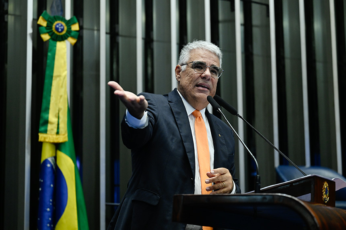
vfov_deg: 15.3
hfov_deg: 22.9
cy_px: 115
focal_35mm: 89
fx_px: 854
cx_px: 173
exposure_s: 1/160
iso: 2000
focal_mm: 89
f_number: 2.8
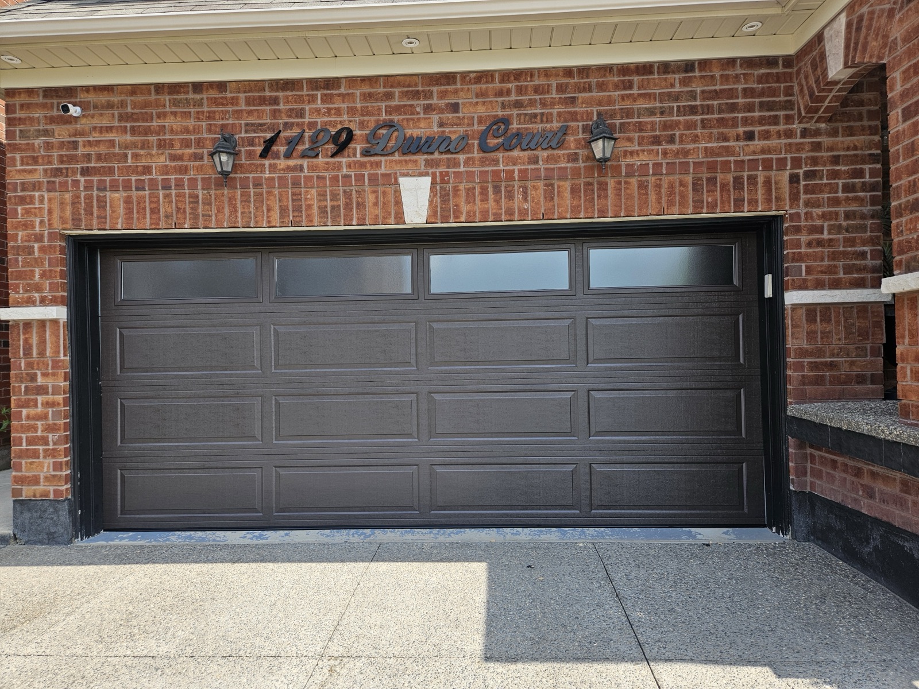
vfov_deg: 58.9
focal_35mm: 23
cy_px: 344
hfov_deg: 73.9
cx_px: 460
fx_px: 611
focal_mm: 5.4
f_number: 1.8
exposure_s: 1/1148
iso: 40
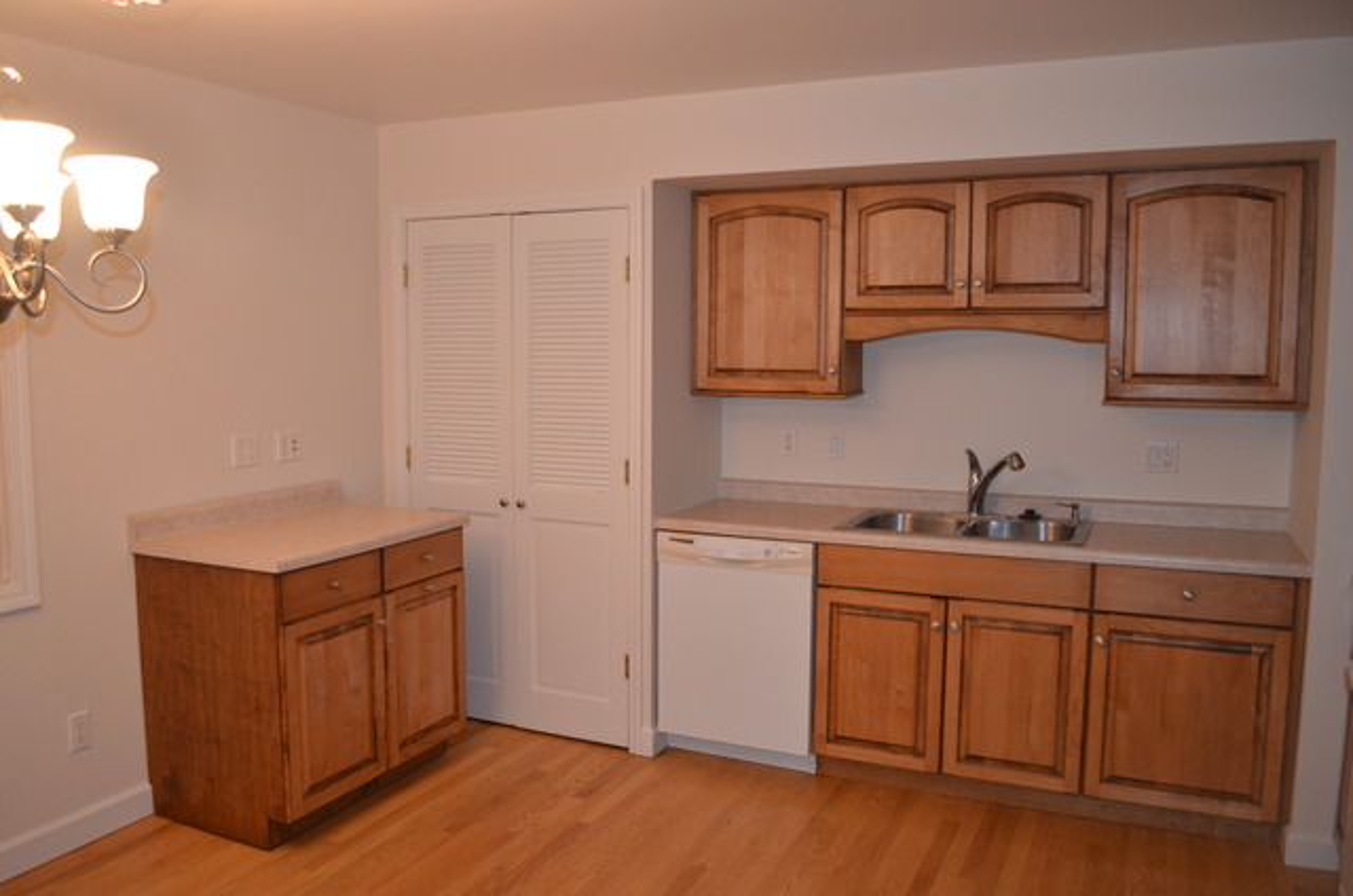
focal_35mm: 27
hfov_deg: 67.5
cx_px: 676
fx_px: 1013
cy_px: 448
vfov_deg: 47.7
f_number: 3.5
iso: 640
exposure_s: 1/60
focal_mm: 18
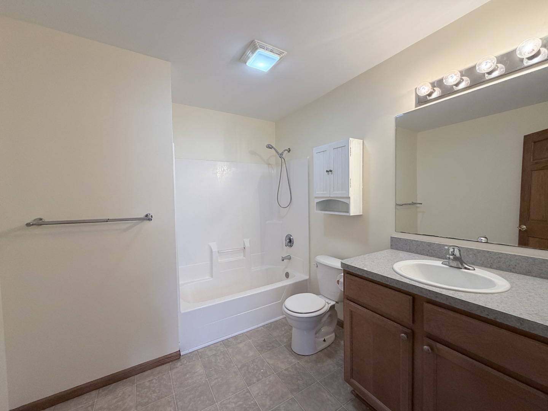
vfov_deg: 85.7
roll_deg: +0.9
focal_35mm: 14
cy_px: 206
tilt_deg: -2.5
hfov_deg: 102.1
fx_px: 222
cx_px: 274
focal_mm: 2.22
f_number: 2.2
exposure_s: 1/120
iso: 250
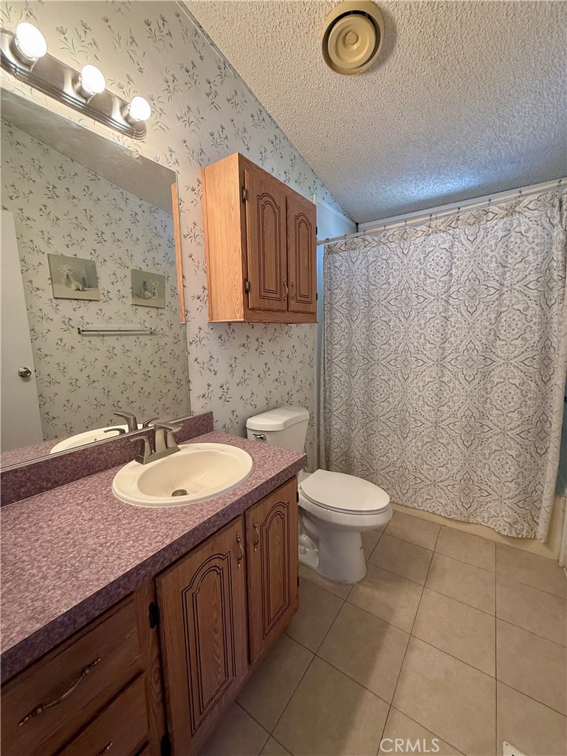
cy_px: 378
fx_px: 306
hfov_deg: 85.7
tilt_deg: -7.8
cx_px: 284
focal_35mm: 14
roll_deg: +0.4
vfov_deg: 102.1
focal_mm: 2.22
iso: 200
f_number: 2.2
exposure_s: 1/60
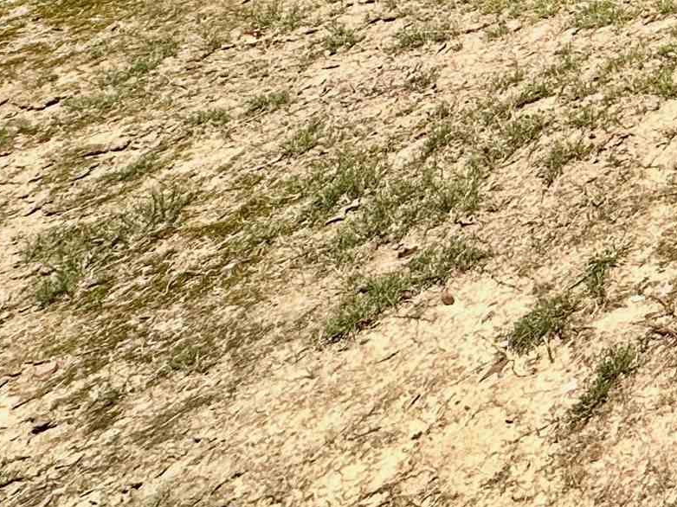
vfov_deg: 19.5
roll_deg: +0.4
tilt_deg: -5.8
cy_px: -415
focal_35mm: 55
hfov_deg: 19.9
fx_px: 1075
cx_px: 1324
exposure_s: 1/282
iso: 40
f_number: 2.2
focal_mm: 2.22
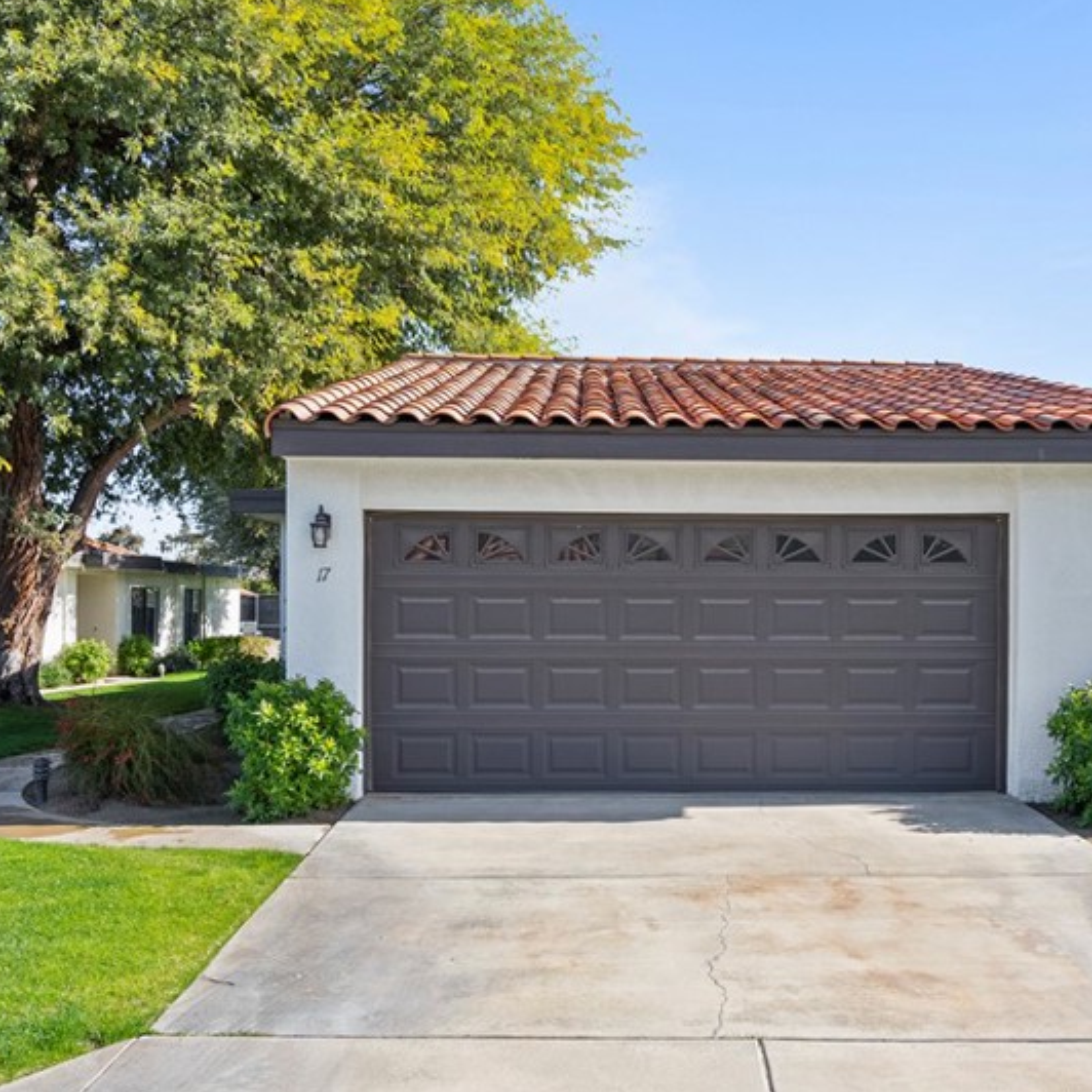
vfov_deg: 45.9
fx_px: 1285
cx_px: 634
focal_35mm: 36
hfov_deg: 45.9
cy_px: 635
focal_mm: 22
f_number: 6.3
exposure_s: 1/200
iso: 400
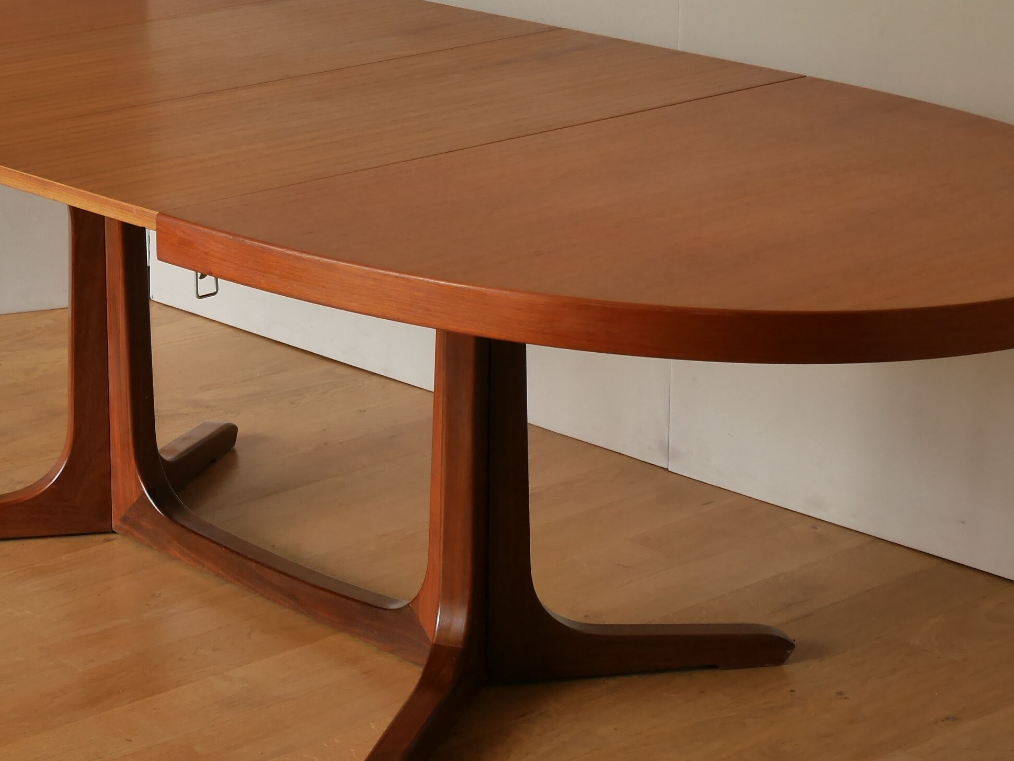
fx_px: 2929
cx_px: 372
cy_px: 341
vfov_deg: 14.8
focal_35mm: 100
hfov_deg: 19.6
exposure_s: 1/60
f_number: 5.6
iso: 640
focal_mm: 30
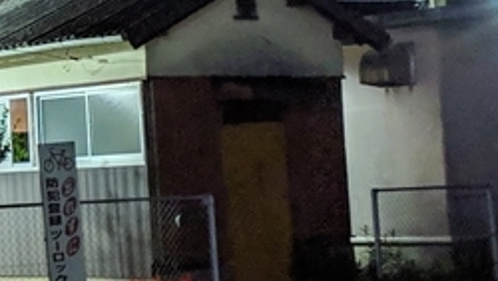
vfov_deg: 8.6
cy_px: 50
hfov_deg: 14.9
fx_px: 1863
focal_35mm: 141
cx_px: -10
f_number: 1.8
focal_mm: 4.44
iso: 355
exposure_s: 1/9.23
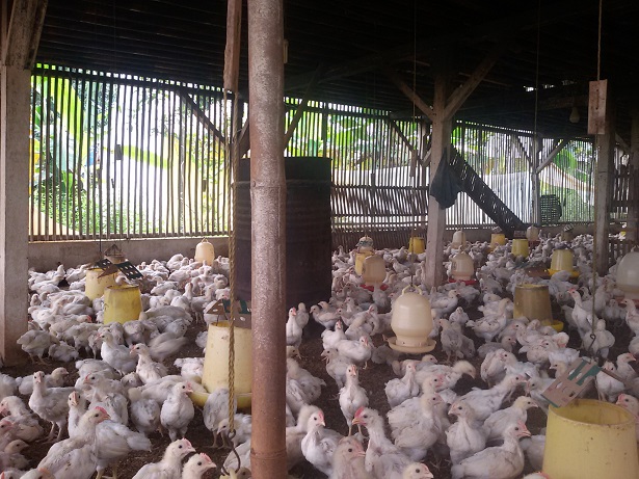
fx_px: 572
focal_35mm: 31
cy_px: 240
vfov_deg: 45.4
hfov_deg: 58.4
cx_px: 320
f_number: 2.4
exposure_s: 1/33
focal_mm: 2.93
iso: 80
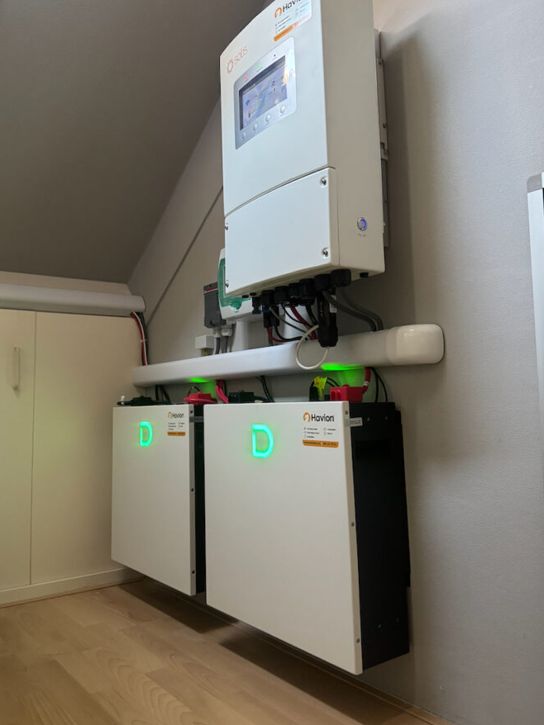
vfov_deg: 63.4
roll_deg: +1.0
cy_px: 336
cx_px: 236
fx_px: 587
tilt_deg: +7.2
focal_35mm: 28
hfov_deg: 49.6
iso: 500
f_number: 1.78
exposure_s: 1/60
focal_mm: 6.76
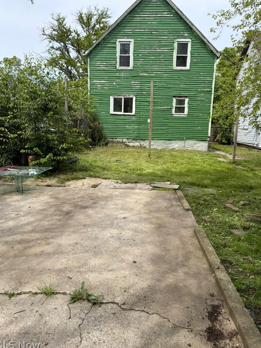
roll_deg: -1.7
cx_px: 127
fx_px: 271
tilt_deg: -10.7
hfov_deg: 51.4
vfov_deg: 65.3
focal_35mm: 27
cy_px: 173
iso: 50
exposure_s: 1/1848
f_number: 1.6
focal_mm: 5.96
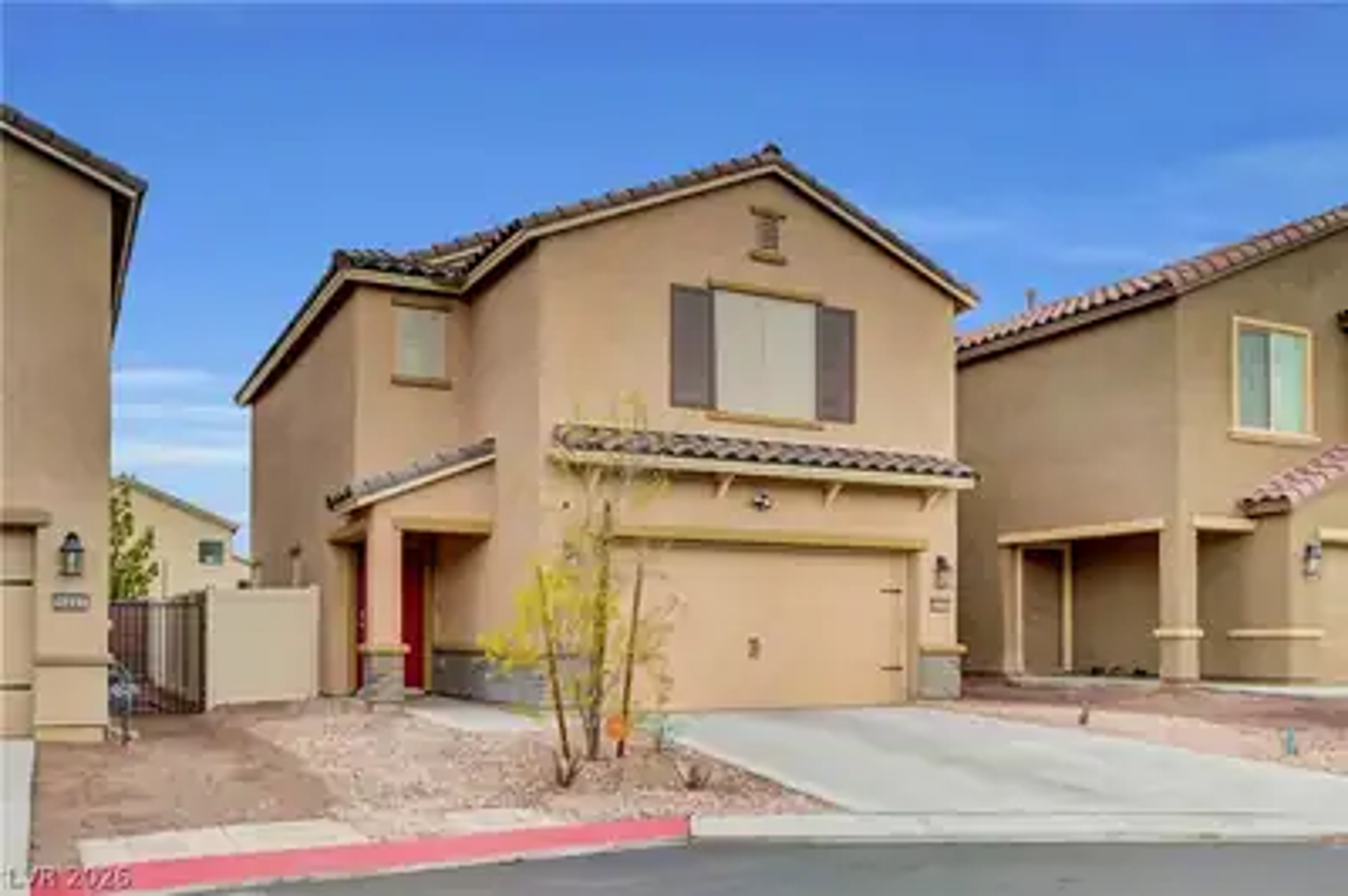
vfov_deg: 43.5
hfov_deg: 62.0
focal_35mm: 30
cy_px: 448
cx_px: 674
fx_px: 1122
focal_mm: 30
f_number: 8
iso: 400
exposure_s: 1/125
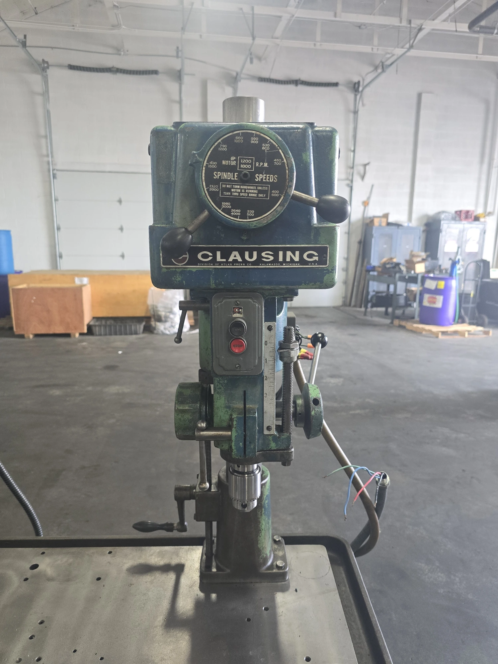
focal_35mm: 23
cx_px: 249
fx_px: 441
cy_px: 332
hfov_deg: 58.9
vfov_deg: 73.9
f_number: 1.7
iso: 320
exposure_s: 1/120
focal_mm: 6.3
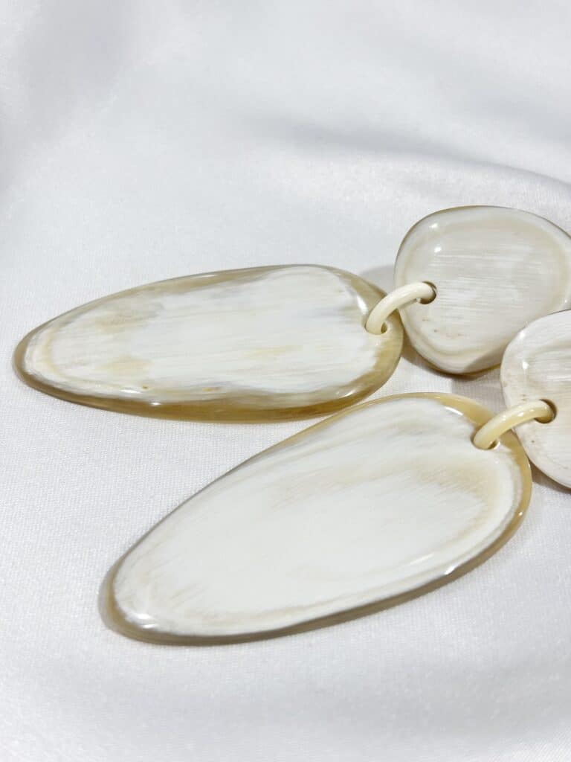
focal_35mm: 52
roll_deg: +7.9
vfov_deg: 36.8
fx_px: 1144
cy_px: 381
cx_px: 286
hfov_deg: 28.0
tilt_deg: -36.4
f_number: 1.6
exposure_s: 1/324
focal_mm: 5.96
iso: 32
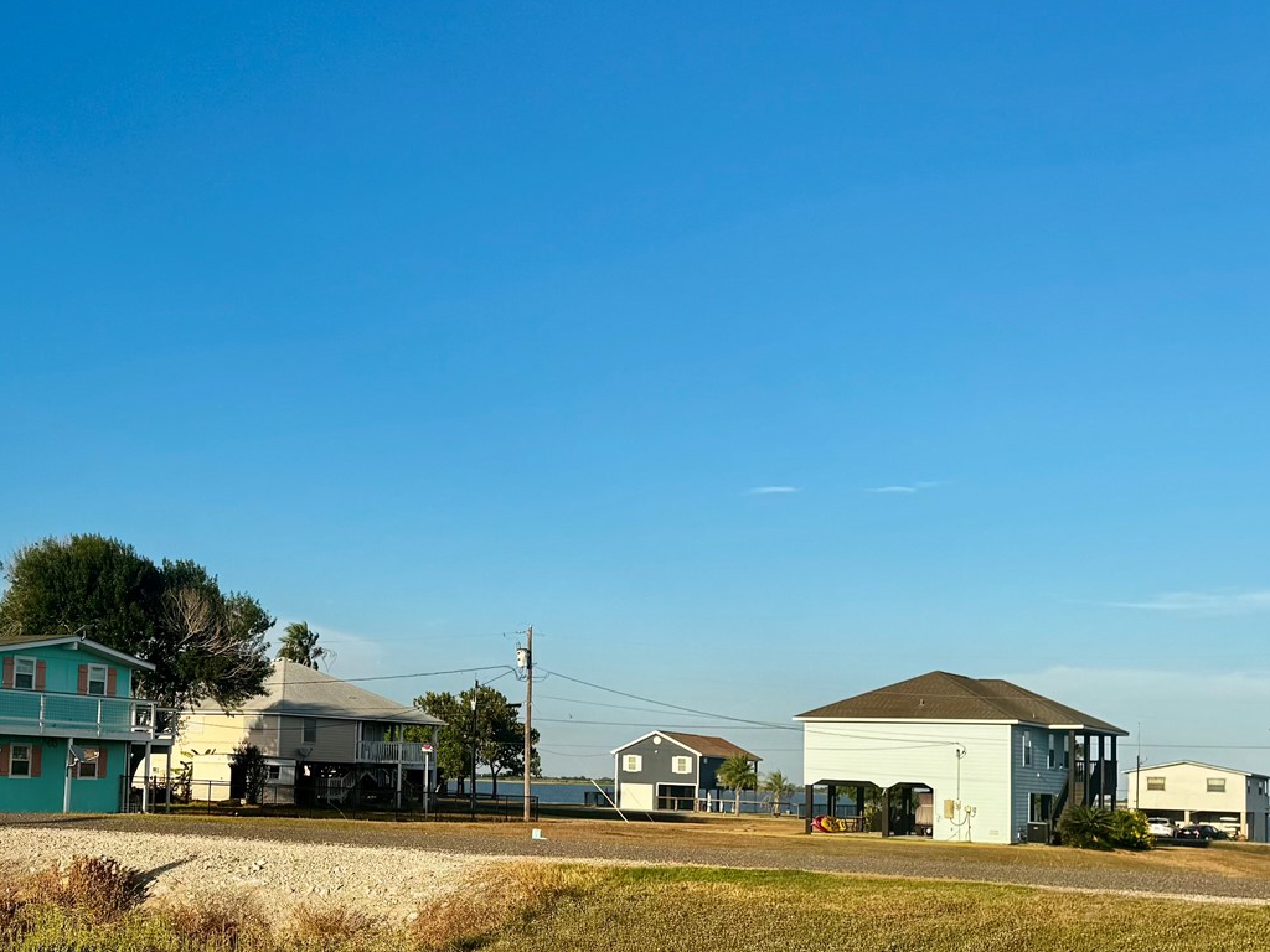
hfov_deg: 38.0
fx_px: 1761
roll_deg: -1.8
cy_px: 641
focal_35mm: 48
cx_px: 224
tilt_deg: +3.3
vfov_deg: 30.0
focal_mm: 6.76
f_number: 1.78
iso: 80
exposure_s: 1/3802
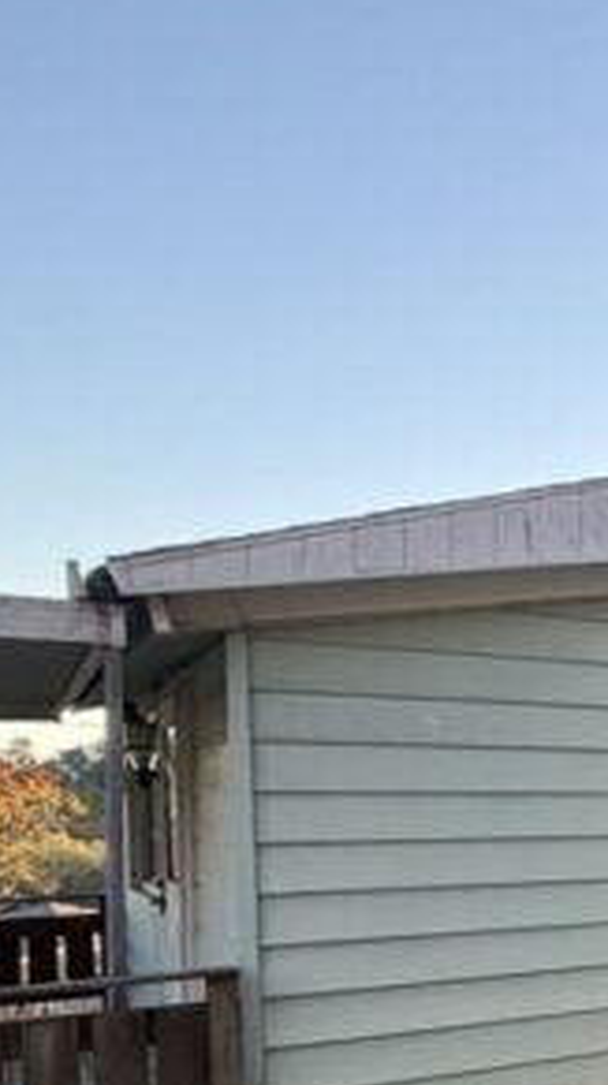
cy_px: 828
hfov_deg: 16.1
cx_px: 1388
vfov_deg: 46.5
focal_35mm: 42
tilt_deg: -0.3
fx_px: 1208
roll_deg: +0.3
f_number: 2.2
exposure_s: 1/141
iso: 64
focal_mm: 2.22
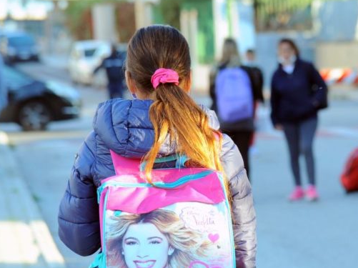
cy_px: 163
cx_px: 224
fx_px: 1829
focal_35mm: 177
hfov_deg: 11.2
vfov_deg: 8.4
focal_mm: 120
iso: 500
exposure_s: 1/160
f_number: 5
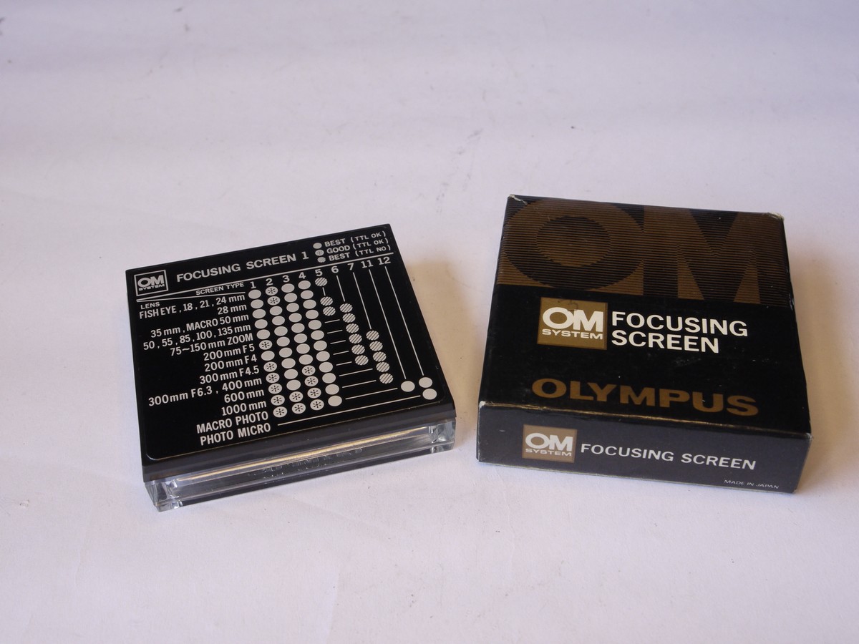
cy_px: 322
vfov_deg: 31.5
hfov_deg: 41.2
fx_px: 1141
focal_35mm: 46
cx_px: 430
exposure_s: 1/20
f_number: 9
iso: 400
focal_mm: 23
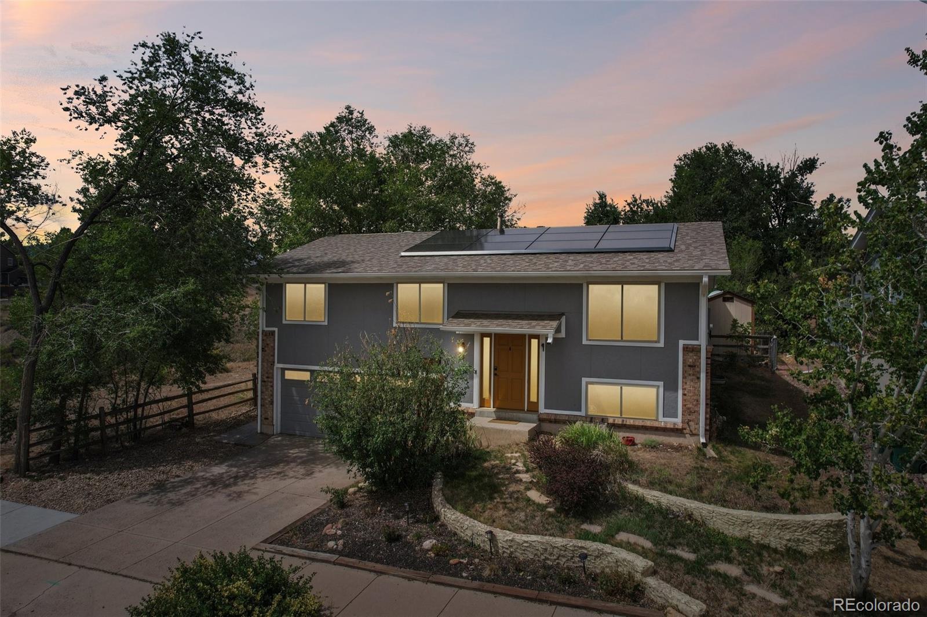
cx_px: 464
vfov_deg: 57.2
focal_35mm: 22
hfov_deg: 78.6
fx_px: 566
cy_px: 308
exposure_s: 1/640
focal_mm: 8.4
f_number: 2.8
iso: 140
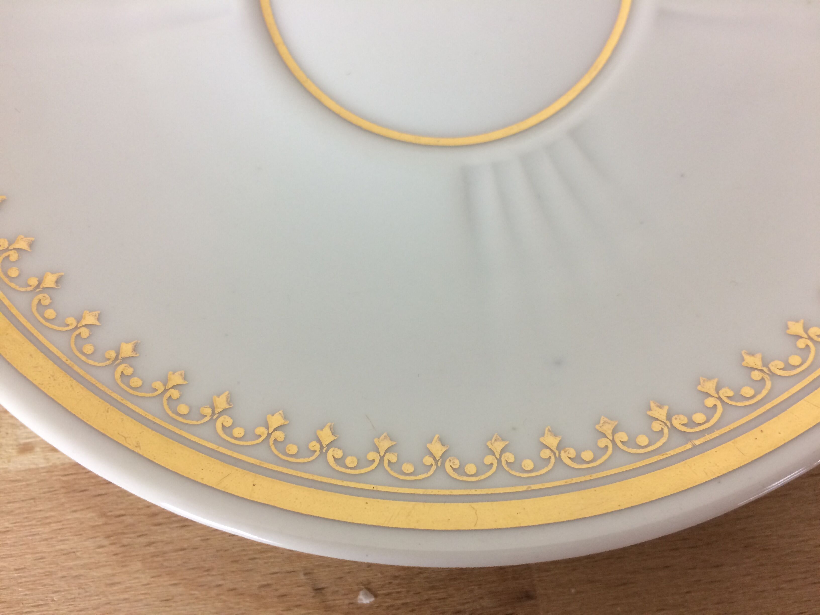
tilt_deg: -79.4
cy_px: 308
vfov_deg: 48.2
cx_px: 410
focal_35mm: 29
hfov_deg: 61.7
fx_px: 687
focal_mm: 4.15
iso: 80
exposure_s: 1/33
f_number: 2.2
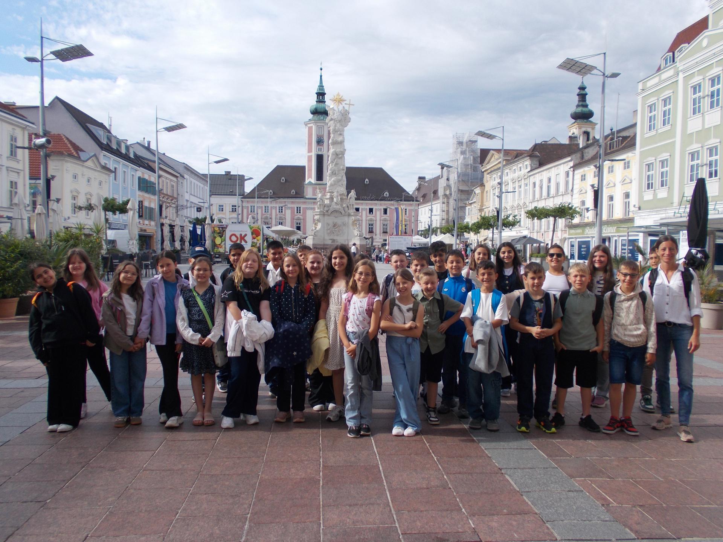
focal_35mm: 30
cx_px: 362
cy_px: 271
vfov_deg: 46.8
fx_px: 627
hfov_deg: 60.0
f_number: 8.6
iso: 80
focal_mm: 5.3
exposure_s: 1/125
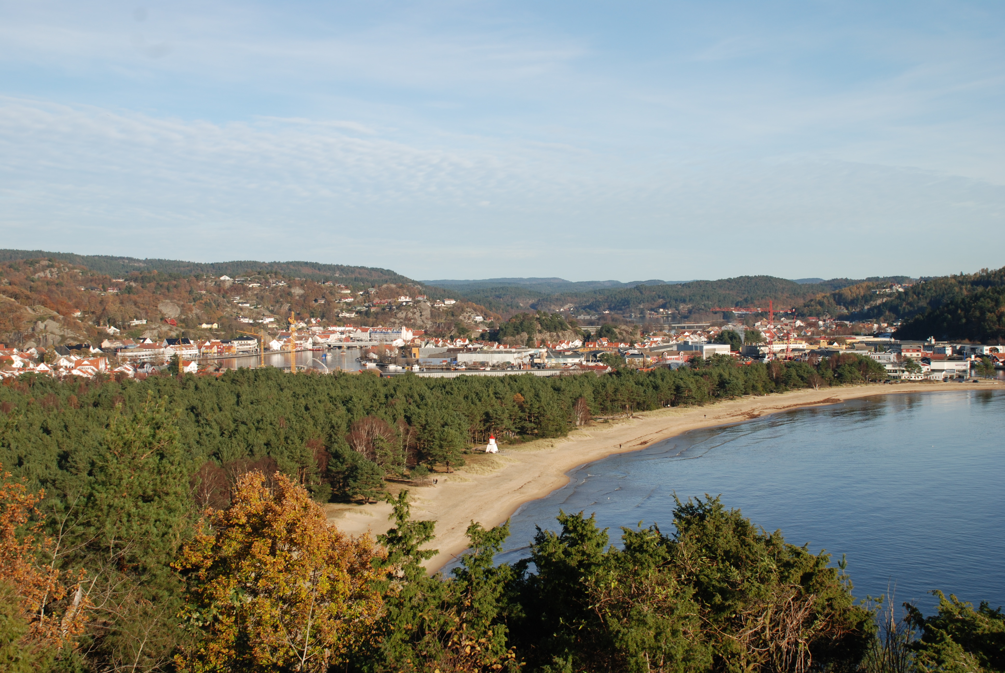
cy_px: 336
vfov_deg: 28.2
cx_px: 502
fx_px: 1342
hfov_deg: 41.1
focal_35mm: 48
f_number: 8
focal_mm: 32
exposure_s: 1/250
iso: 100
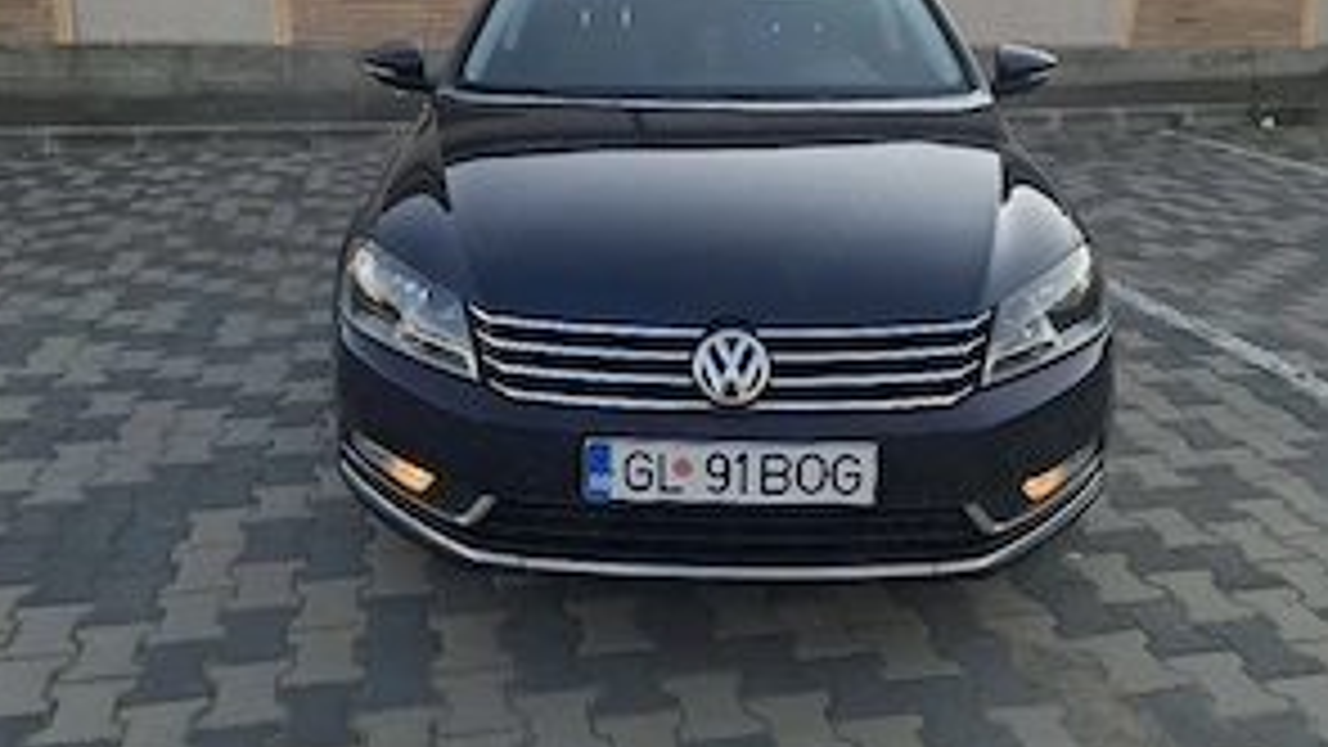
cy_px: 230
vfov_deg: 34.2
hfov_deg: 58.0
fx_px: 1197
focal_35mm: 34
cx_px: 662
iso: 50
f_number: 1.8
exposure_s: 1/526
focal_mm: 5.54
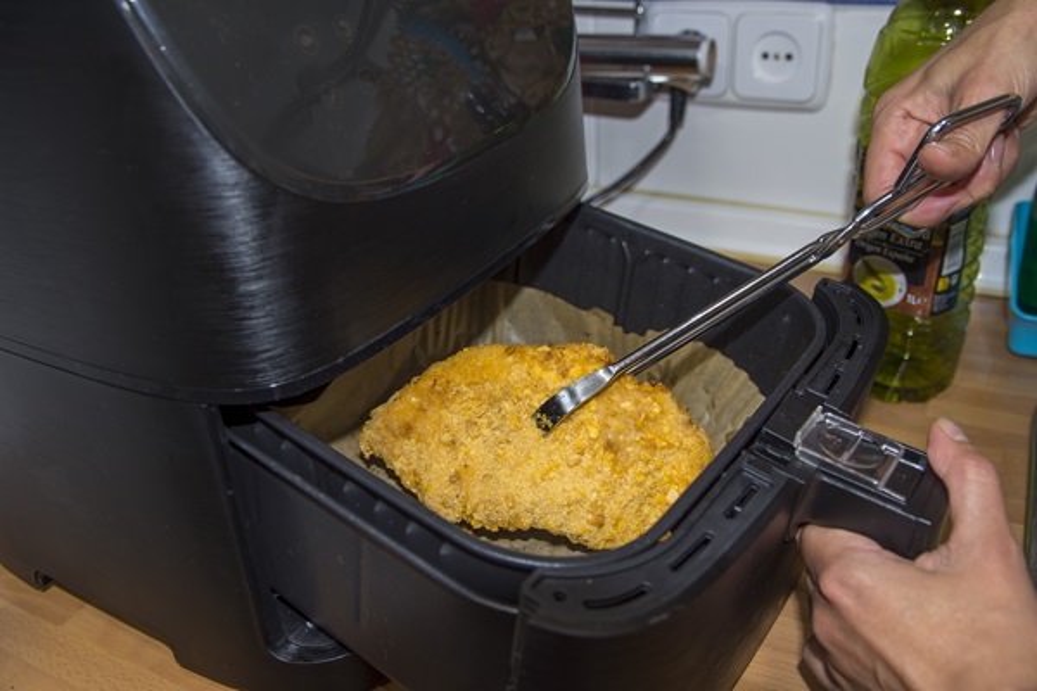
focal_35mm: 33
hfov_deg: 57.2
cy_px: 346
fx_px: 951
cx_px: 518
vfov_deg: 40.0
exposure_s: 1/60
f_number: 4
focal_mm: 22
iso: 200
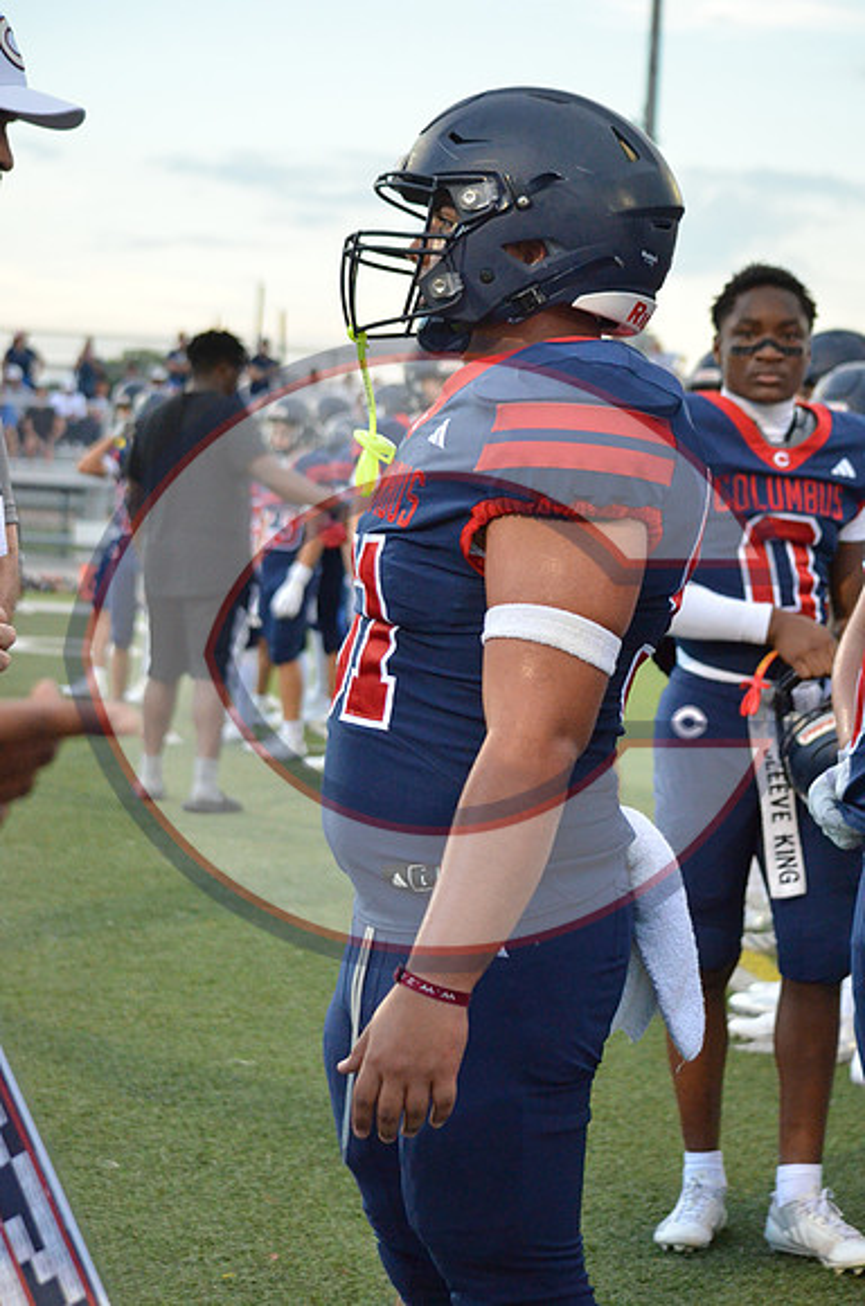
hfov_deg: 16.5
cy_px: 653
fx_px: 2988
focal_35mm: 82
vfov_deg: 24.7
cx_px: 432
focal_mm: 55
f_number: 4.5
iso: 2500
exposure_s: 1/500
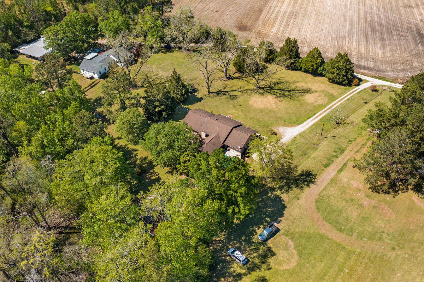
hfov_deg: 65.5
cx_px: 212
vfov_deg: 46.4
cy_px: 141
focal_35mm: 28
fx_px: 330
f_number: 4
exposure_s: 1/500
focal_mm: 10.26
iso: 100
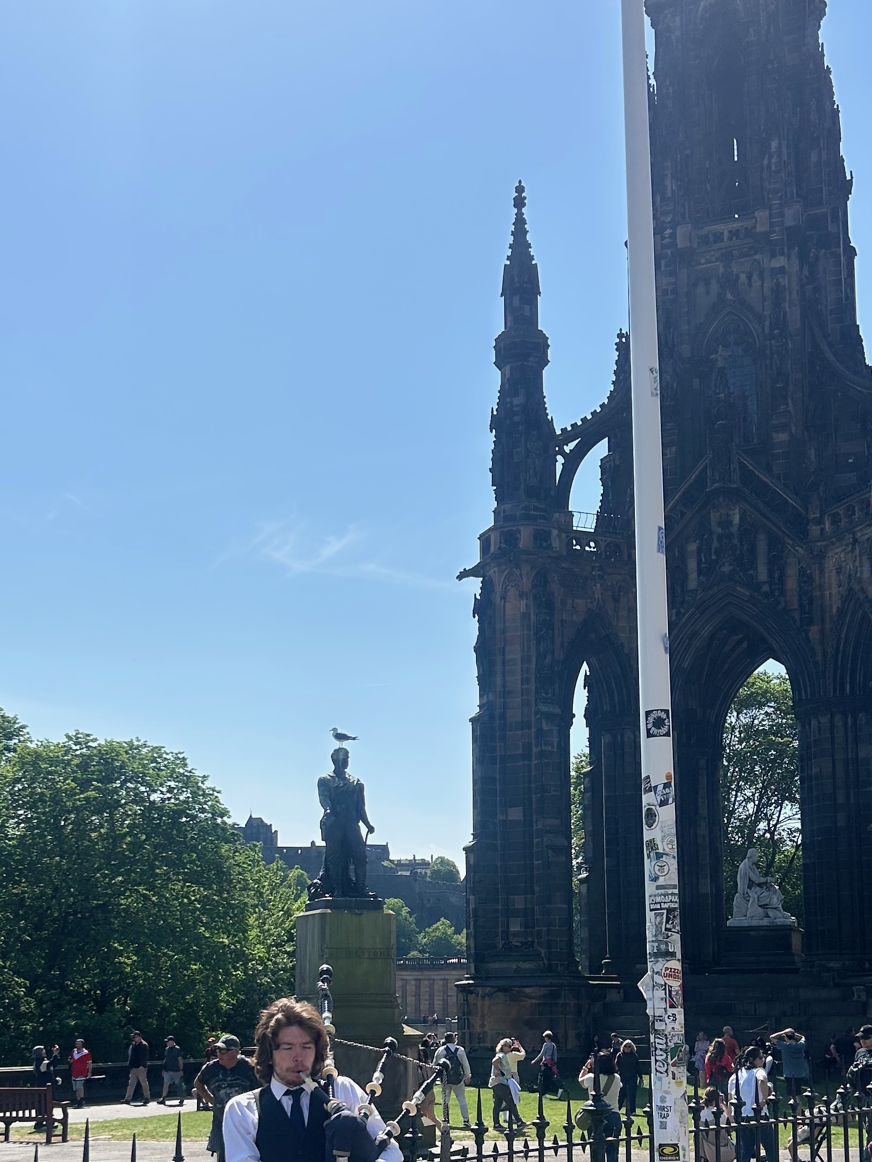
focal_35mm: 47
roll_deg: +0.5
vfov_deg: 39.8
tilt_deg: +7.8
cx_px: 406
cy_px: 809
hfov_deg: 30.9
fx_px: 1578
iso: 50
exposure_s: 1/6993
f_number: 1.5
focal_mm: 5.7
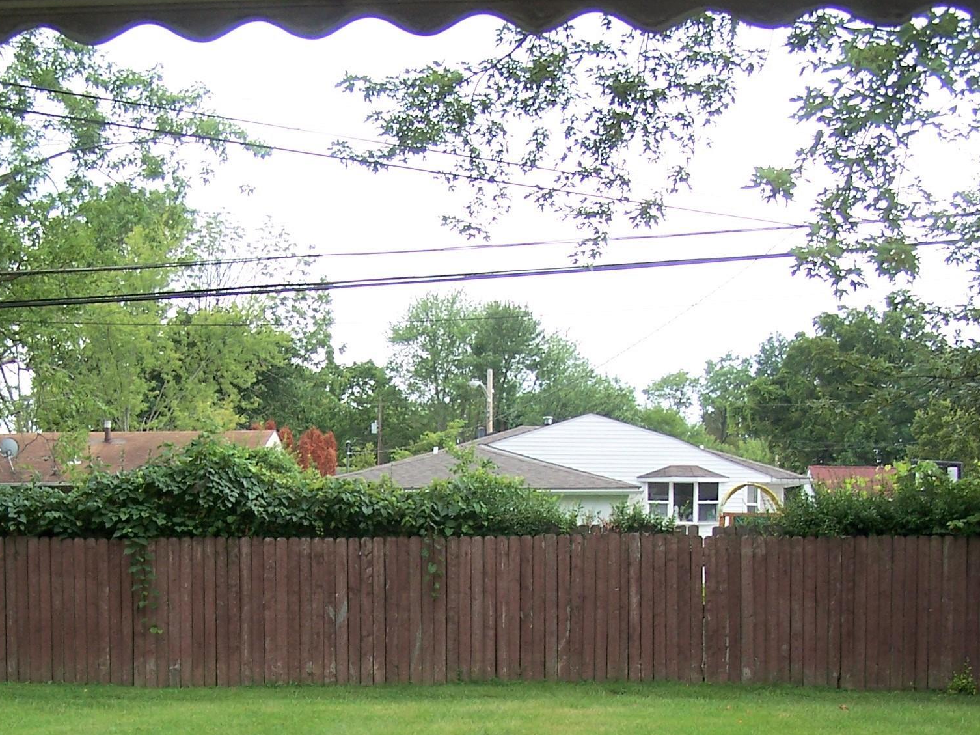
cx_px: 403
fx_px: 1840
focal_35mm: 65
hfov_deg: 29.8
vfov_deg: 22.2
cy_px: 627
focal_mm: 6.3
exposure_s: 1/125
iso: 80
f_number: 2.8
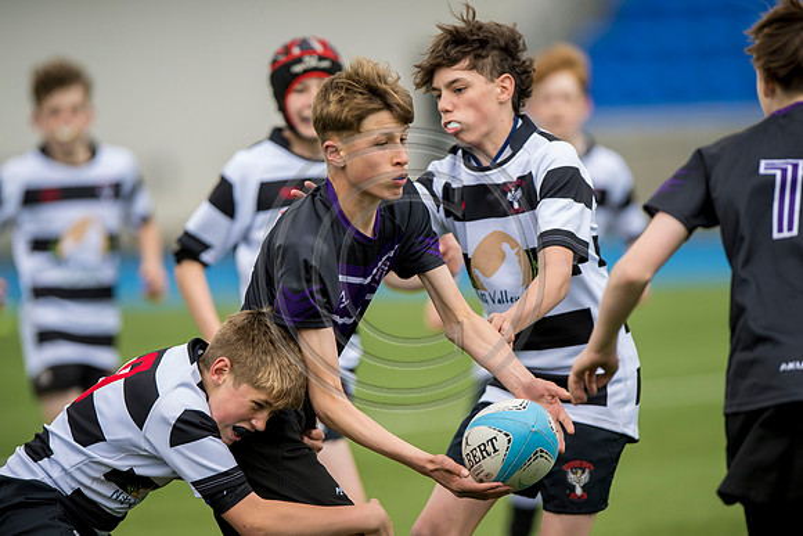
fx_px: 8924
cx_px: 402
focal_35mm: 400
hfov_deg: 5.2
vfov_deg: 3.4
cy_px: 268
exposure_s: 1/1600
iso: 500
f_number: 4
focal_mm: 400
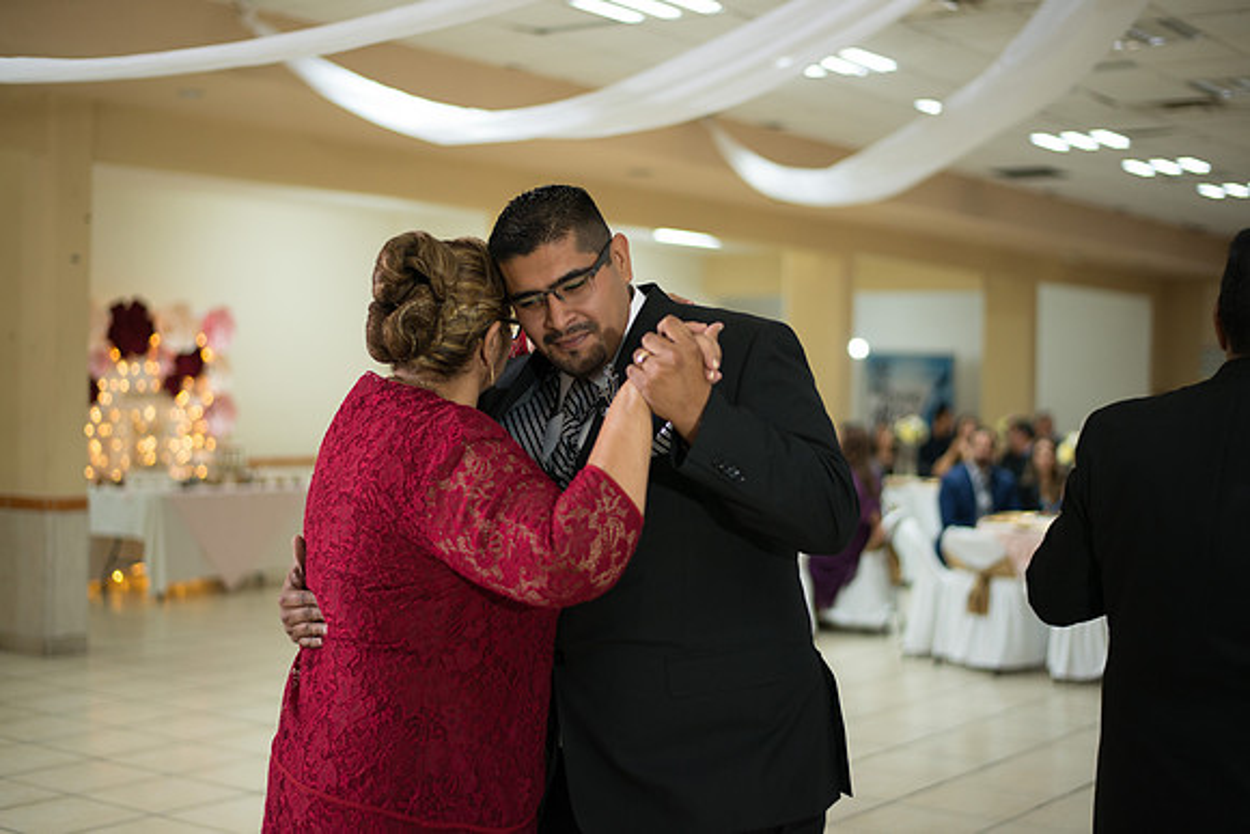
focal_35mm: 50
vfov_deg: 27.0
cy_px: 417
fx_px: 1736
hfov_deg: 39.6
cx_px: 625
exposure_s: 1/125
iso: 800
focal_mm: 50
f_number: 1.8
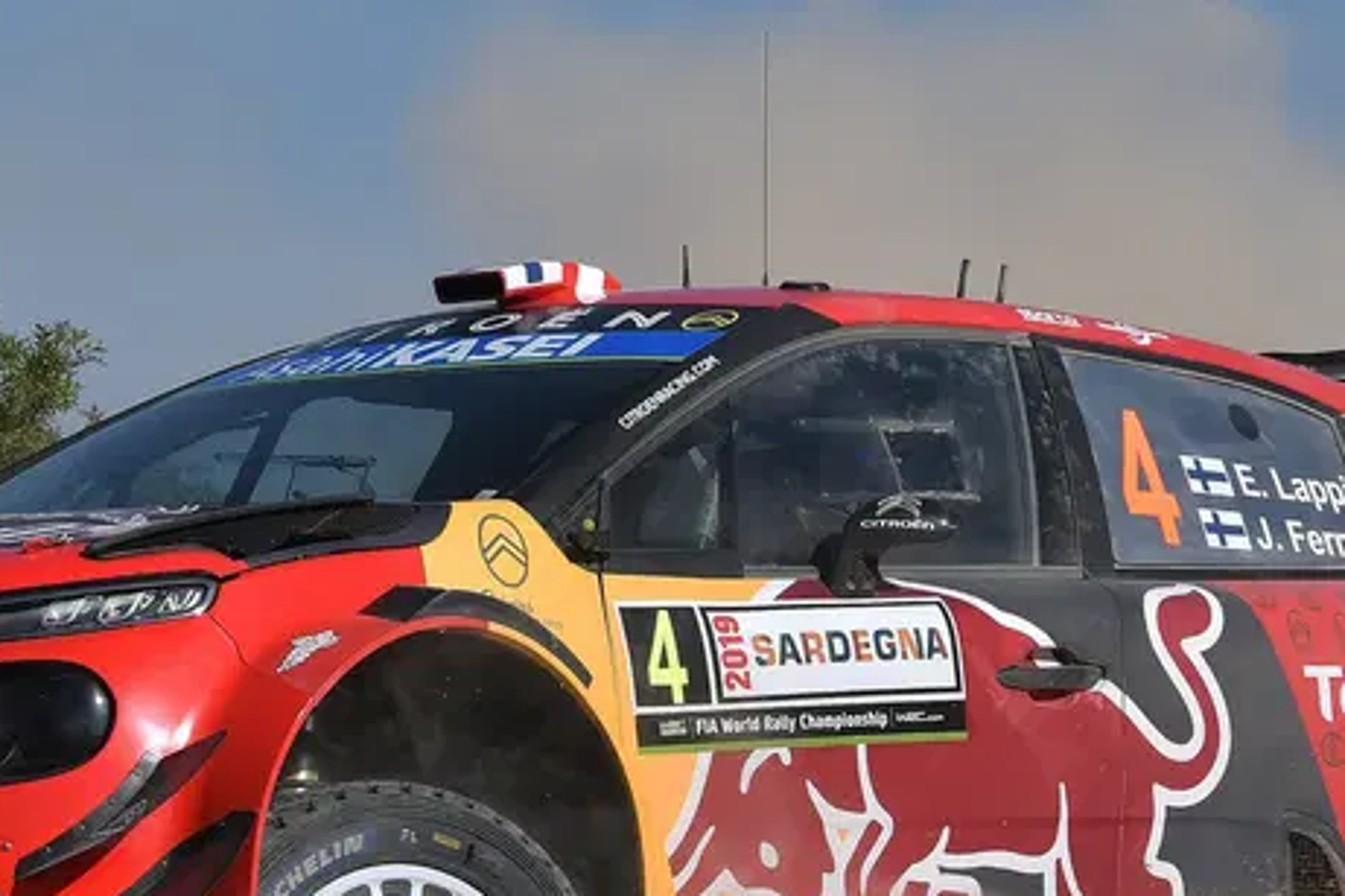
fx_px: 6125
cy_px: 257
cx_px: 341
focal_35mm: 164
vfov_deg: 8.4
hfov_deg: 12.5
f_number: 9
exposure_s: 1/800
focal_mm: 42
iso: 100
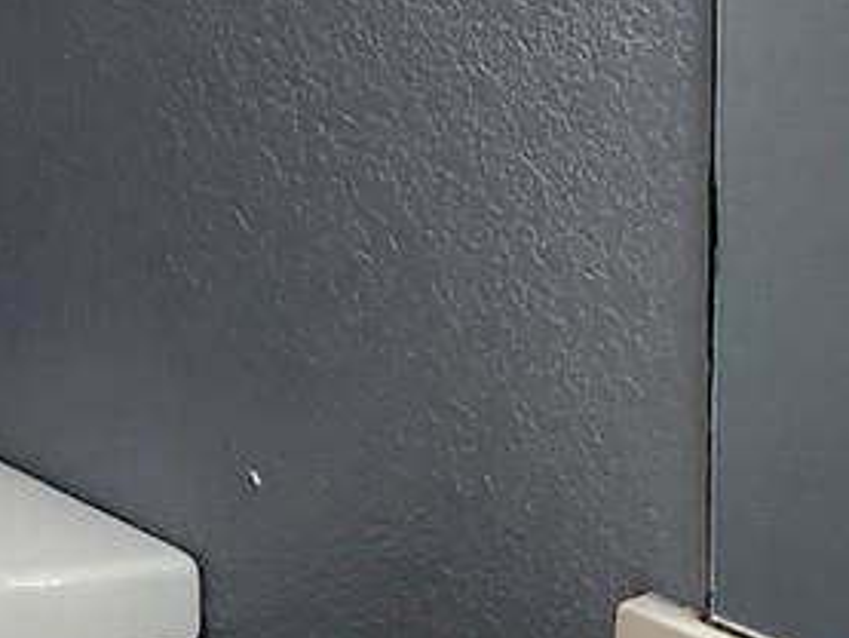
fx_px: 4171
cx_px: 285
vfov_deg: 8.7
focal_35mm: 170
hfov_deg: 11.6
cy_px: 34
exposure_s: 1/120
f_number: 1.8
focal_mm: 5.4
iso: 160
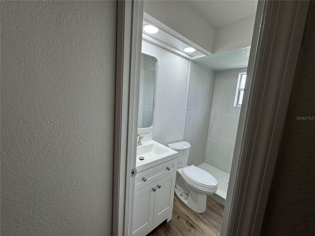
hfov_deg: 102.1
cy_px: 118
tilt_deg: -8.5
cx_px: 158
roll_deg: -4.7
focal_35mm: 14
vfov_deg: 85.7
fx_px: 127
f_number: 2.2
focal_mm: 2.22
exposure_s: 1/120
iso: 64
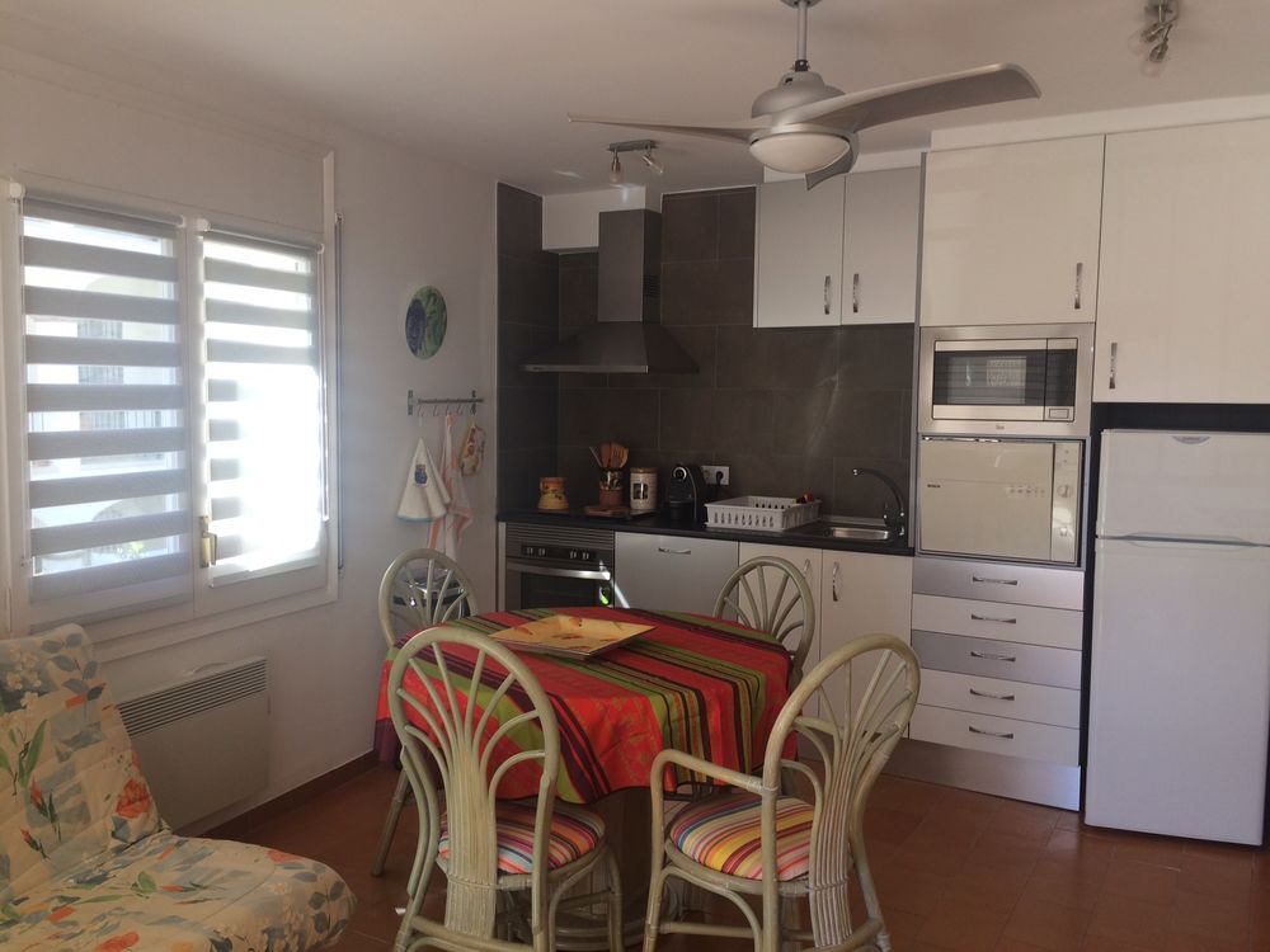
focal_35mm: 29
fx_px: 1064
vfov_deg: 48.2
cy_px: 476
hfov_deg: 61.7
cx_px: 635
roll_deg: +0.2
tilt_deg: -4.8
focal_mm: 4.15
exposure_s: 1/127
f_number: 2.2
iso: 32
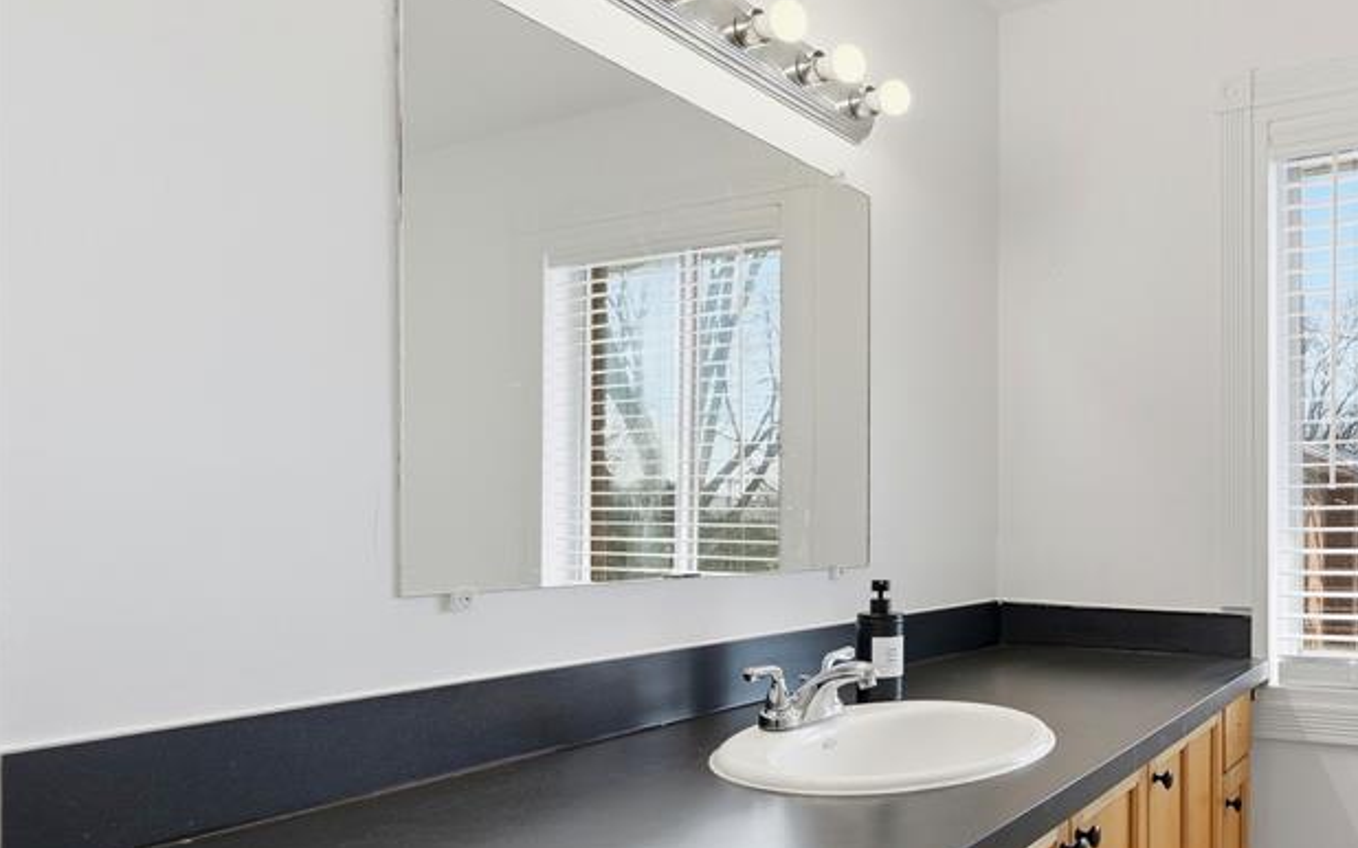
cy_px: 538
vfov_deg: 45.5
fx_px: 999
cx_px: 1013
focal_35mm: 27
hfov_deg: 64.4
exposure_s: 1/2500
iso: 250
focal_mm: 16
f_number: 8
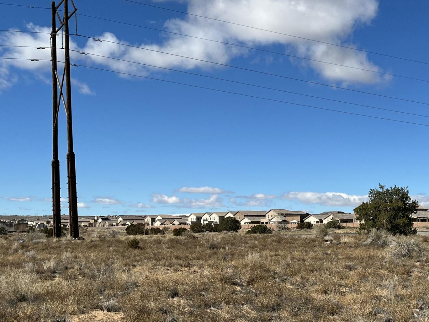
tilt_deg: -0.2
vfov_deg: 25.4
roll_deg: +1.2
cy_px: 238
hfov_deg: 32.9
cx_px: 336
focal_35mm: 57
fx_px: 706
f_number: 1.6
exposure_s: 1/5319
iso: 50
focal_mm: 5.1
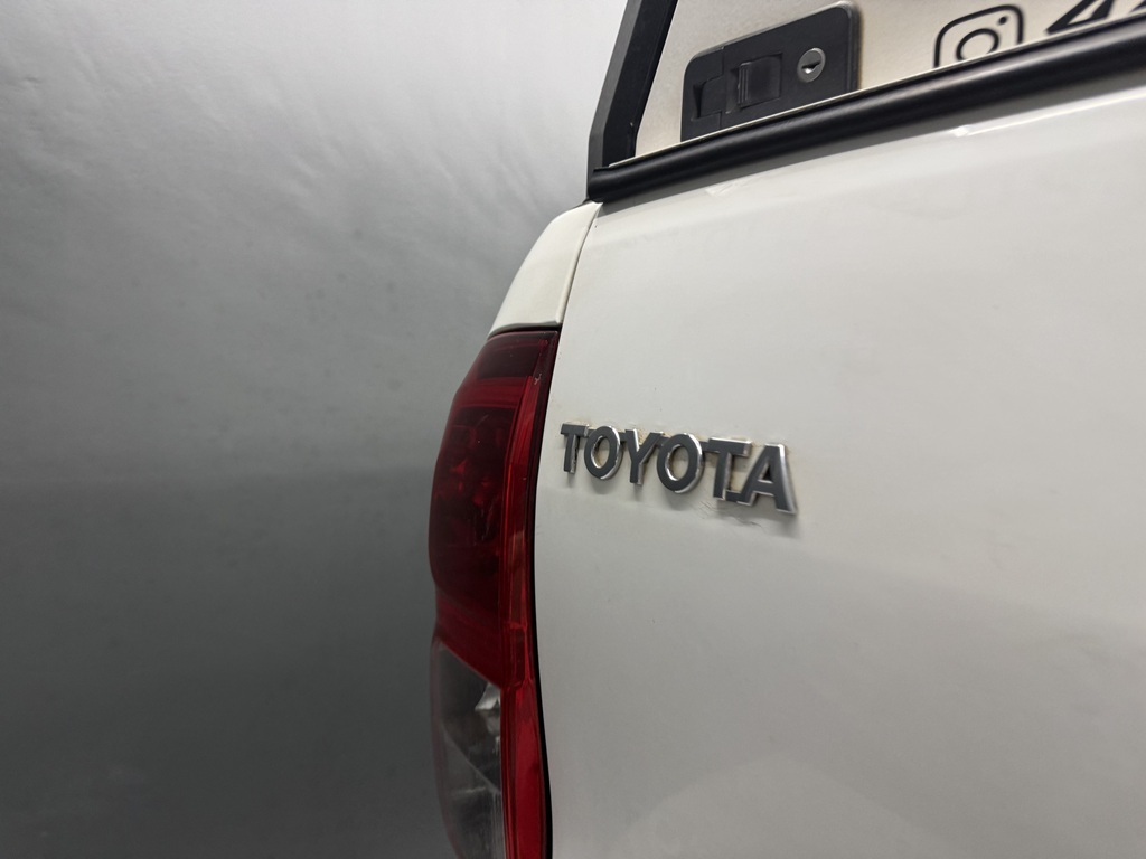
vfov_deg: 56.8
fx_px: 795
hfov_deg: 71.6
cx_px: 573
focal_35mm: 24
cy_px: 430
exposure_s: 1/100
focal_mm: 6.76
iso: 200
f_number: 1.78
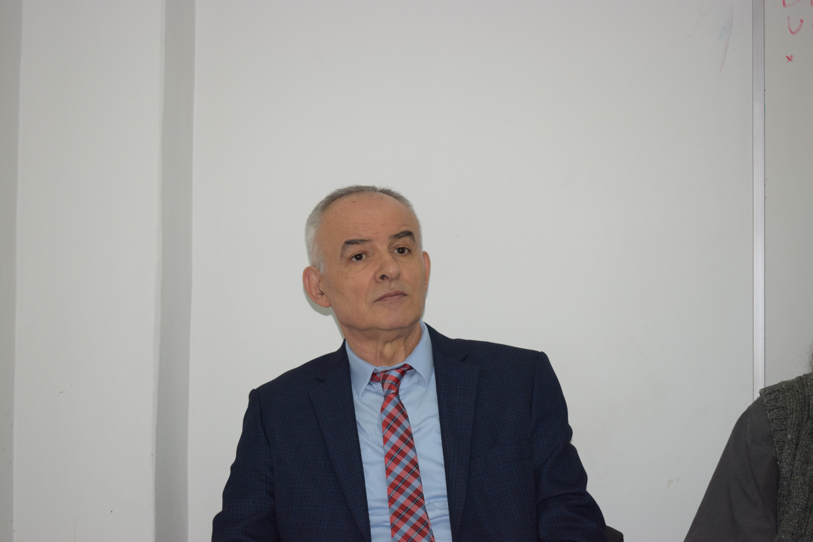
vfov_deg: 22.6
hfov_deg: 33.4
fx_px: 1355
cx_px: 406
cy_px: 271
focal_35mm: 60
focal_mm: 40
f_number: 4.8
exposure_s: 1/100
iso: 800
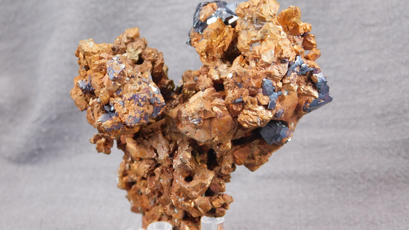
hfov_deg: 32.4
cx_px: 205
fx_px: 705
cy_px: 121
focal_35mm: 65
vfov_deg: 18.5
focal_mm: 10.4
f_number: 4
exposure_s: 1/80
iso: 125
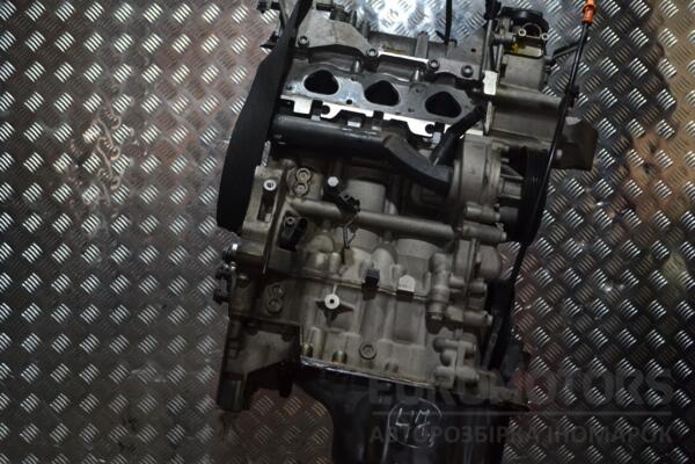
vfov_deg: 29.9
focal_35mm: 45
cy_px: 232
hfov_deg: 43.6
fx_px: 869
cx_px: 348
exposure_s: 1/60
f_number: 4.5
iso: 800
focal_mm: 30
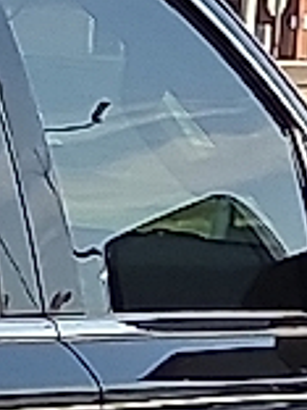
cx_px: -1068
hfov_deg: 3.9
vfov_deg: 5.6
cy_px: 633
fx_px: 4127
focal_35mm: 349
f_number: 1.8
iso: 25
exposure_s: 1/1111
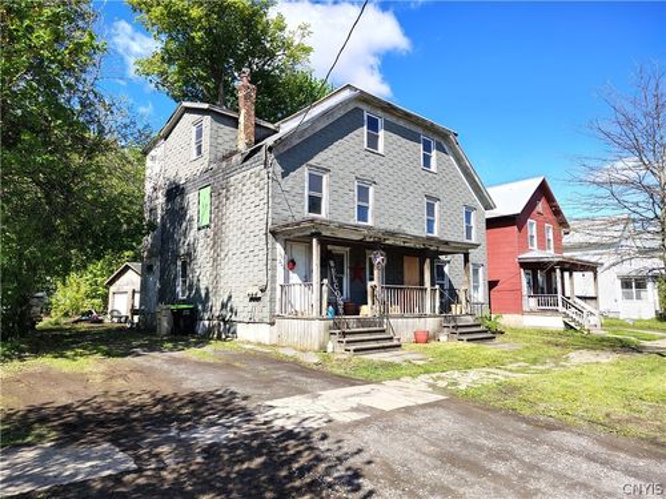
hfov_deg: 71.6
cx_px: 333
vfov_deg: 56.8
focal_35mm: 24
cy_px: 250
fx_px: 462
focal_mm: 5.56
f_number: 1.8
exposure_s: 1/689
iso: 100
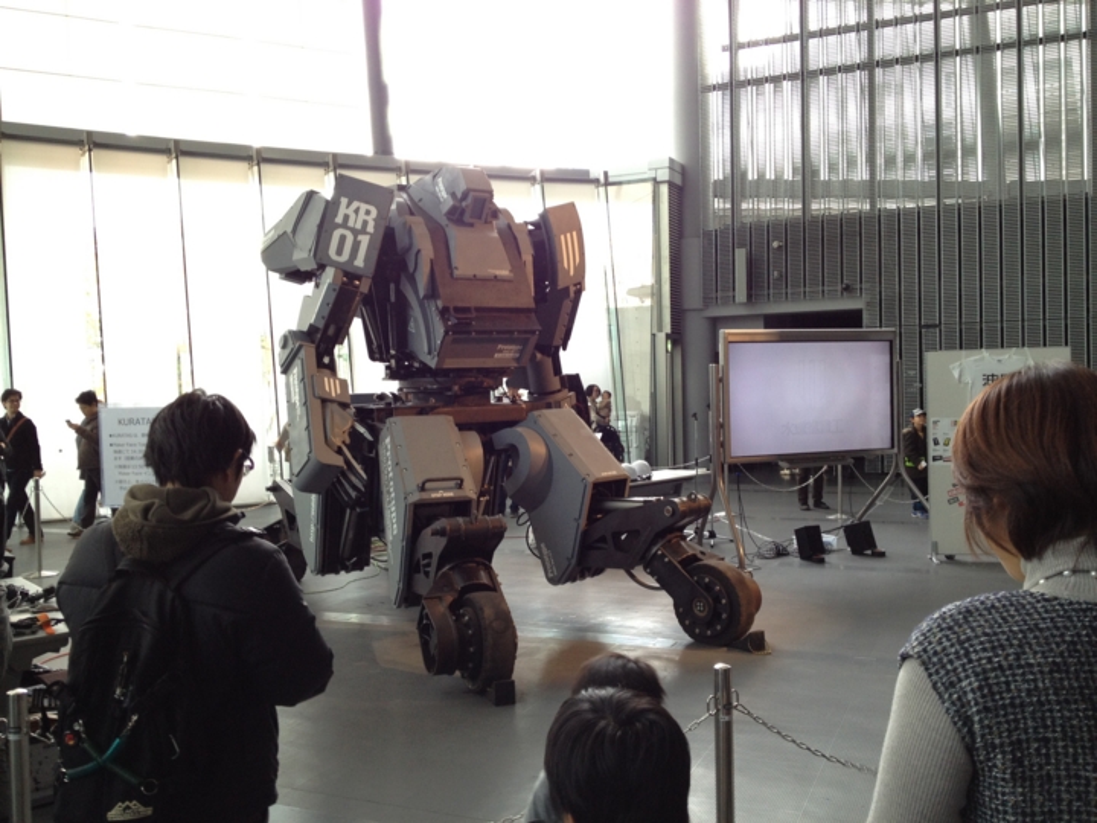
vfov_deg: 40.7
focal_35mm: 35
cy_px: 412
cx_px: 548
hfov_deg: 52.6
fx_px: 1109
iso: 80
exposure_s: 1/40
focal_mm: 4.28
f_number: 2.4
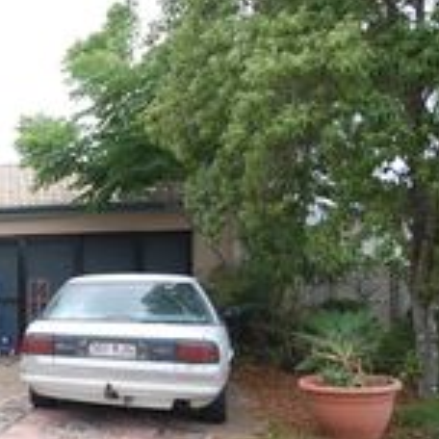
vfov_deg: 32.9
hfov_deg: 25.5
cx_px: -208
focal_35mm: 51
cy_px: 296
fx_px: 736
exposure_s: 1/200
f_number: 7.1
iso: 200
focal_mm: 13
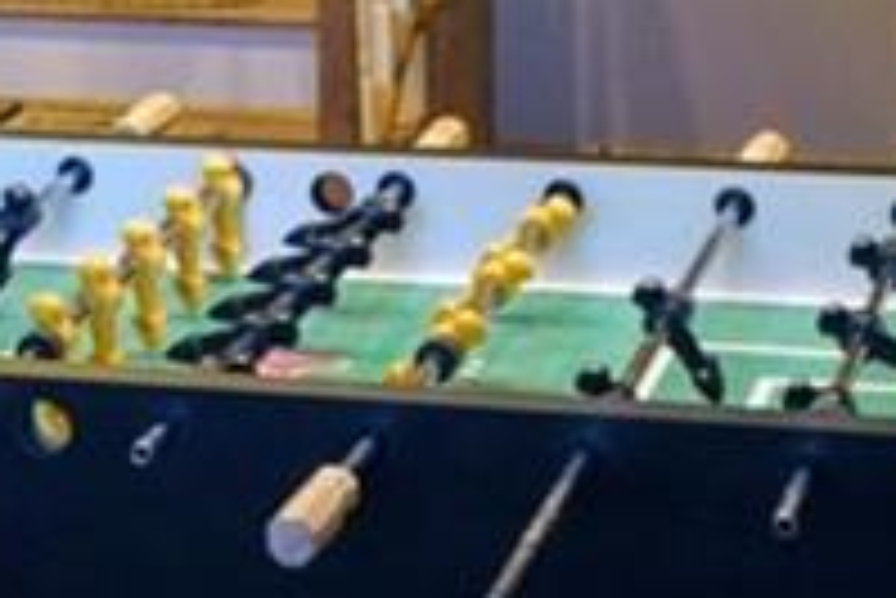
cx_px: 23
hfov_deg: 13.6
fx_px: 3711
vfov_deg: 8.8
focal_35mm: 149
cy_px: -488
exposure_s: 1/160
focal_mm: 29
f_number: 3.5
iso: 4000
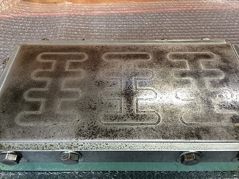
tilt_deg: -51.6
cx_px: 120
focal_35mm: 29
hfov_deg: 61.7
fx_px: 200
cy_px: 90
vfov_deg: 48.2
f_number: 2.2
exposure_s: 1/30
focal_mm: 4.15
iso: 100
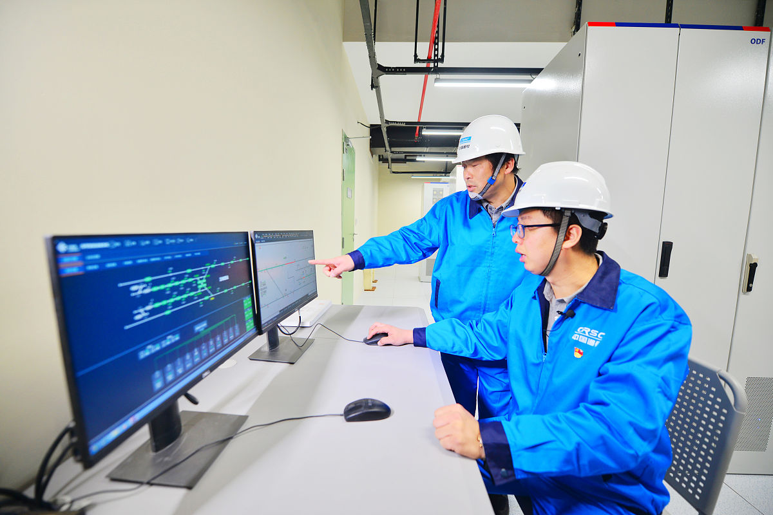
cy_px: 258
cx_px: 386
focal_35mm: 14
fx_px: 301
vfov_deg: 81.2
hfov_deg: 104.3
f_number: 2.8
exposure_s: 1/60
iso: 250
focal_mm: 14
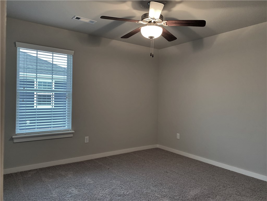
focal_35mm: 26
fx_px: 201
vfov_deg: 53.1
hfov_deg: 67.3
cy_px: 100
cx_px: 134
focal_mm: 4.25
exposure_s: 1/60
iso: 160
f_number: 1.8
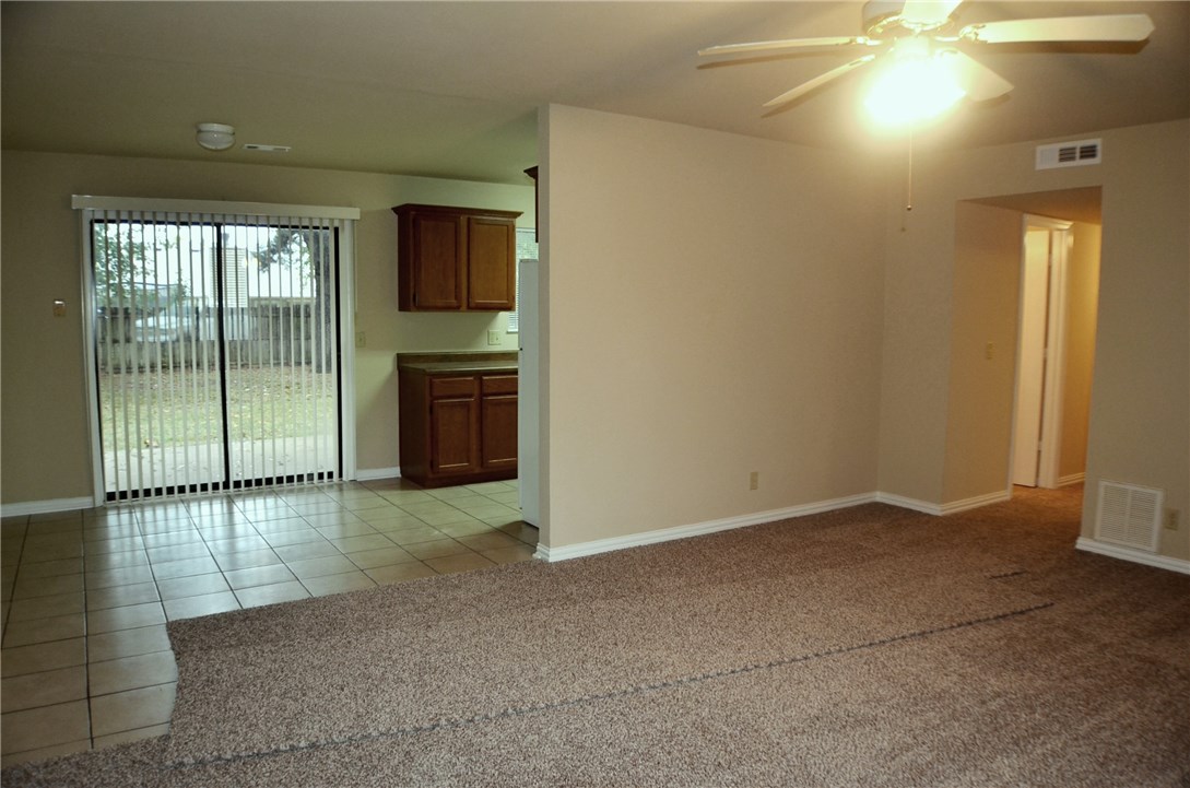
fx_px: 989
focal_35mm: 30
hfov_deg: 62.0
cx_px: 595
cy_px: 394
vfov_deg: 43.4
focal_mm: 20
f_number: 3.5
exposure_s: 1/60
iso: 400
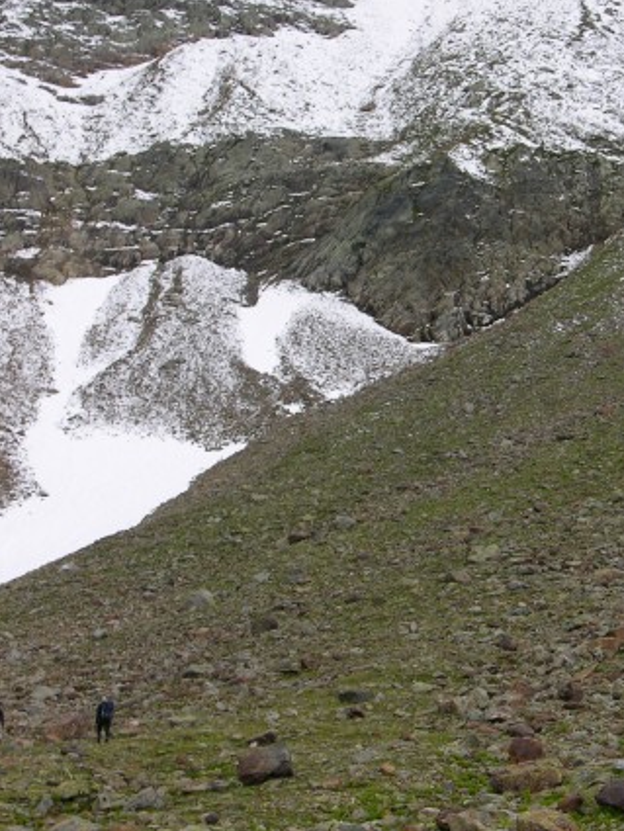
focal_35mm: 112
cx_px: 436
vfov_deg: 17.6
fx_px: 2691
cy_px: 426
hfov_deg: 13.2
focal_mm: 15.7
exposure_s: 1/130
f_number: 4.5
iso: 50
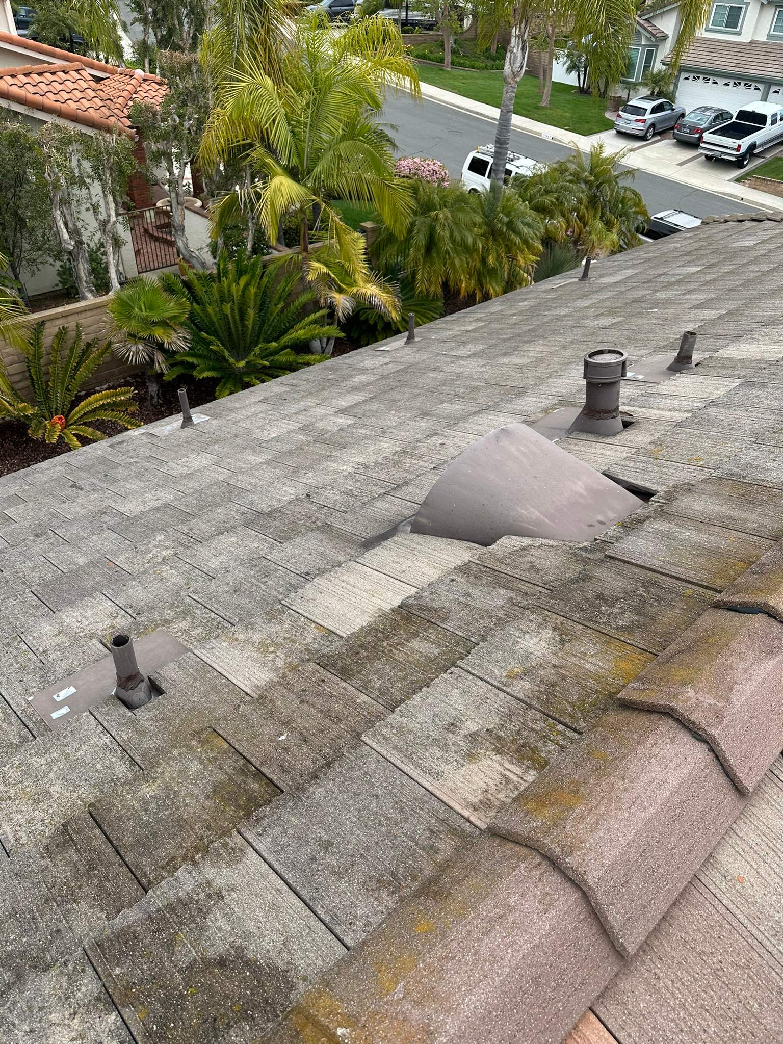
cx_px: 392
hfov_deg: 56.8
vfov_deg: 71.6
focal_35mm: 24
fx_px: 724
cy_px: 522
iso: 80
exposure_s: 1/1812
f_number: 1.78
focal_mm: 6.86
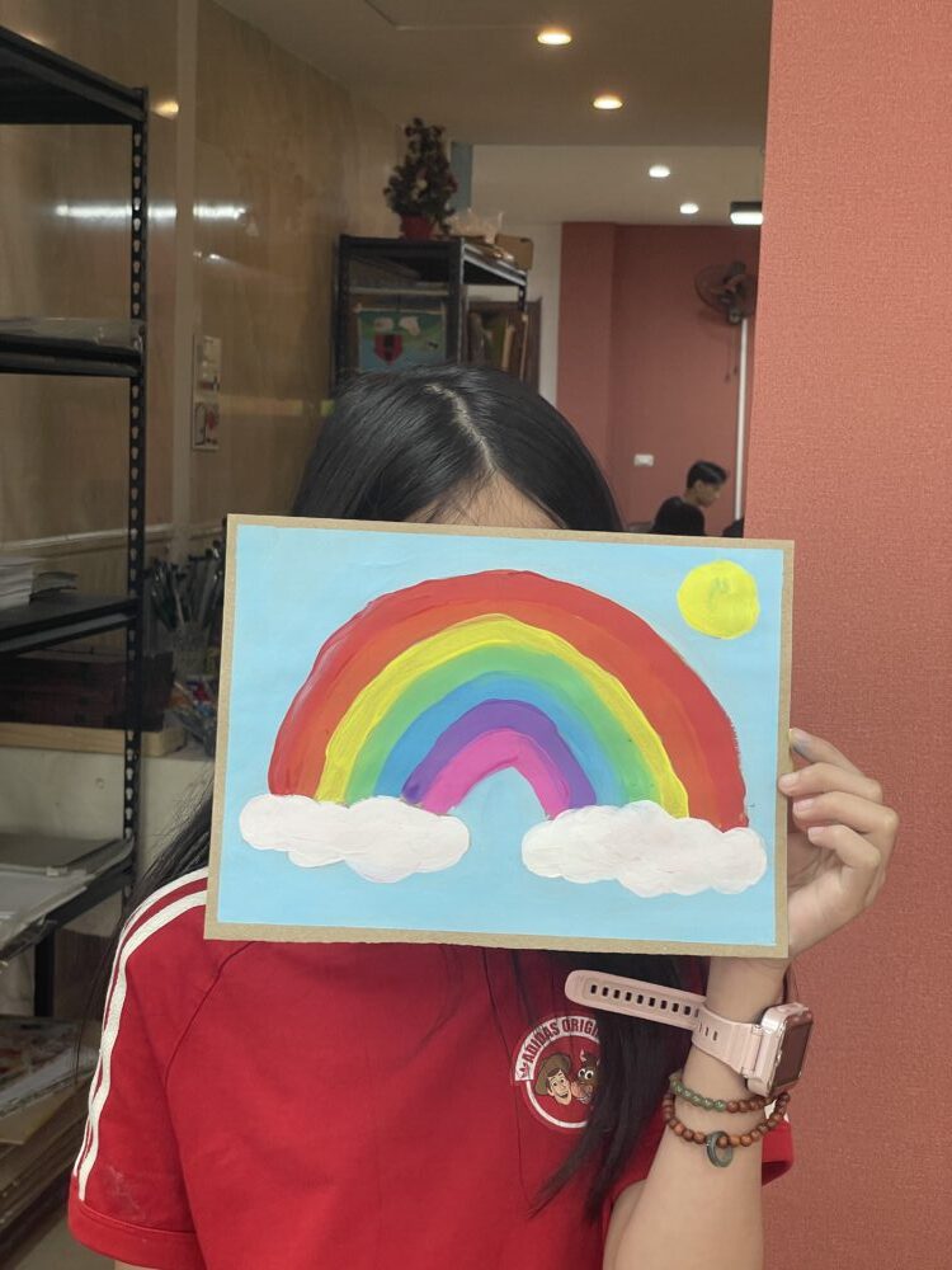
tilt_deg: -6.4
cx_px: 476
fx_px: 1907
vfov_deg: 36.8
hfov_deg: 28.0
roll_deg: -2.6
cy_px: 635
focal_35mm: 52
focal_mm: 6
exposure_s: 1/100
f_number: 2
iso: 32
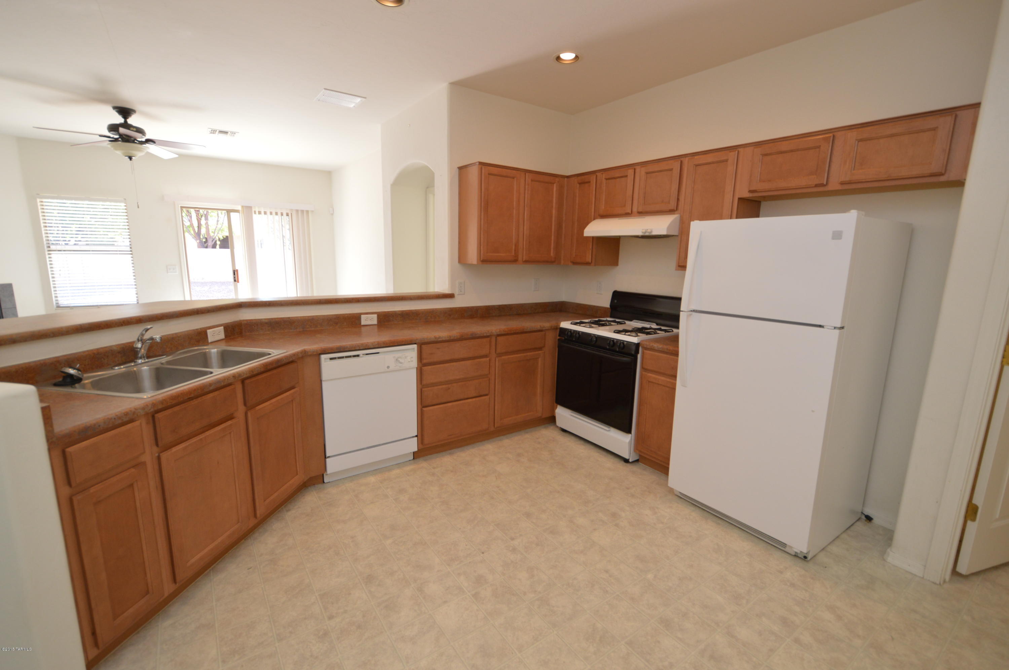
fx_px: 420
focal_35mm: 15
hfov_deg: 100.4
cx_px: 504
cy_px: 335
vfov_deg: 77.2
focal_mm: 10
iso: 450
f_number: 4
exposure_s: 1/60
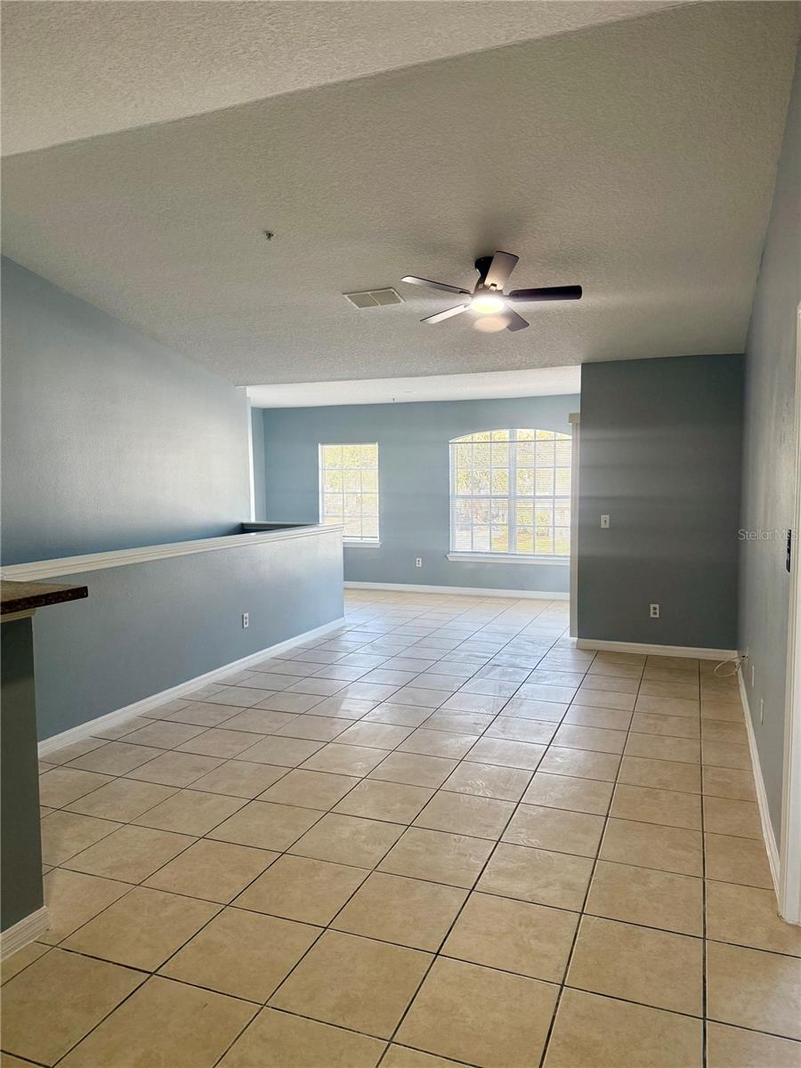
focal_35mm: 24
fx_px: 740
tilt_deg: -4.5
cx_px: 400
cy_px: 534
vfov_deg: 71.6
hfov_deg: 56.8
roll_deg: +0.7
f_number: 1.78
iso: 200
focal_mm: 6.76
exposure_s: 1/236
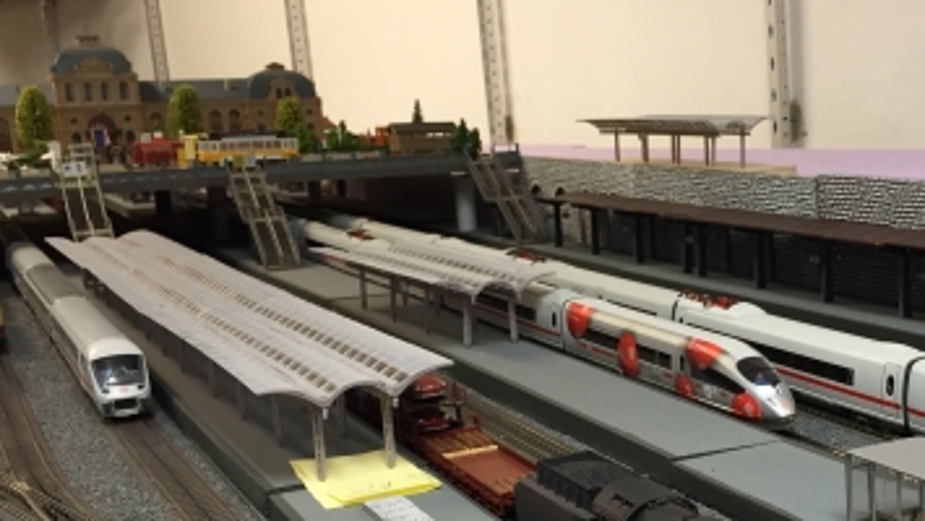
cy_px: 422
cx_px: 763
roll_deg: +2.4
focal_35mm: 57
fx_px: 1399
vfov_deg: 20.8
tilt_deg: -13.4
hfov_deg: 35.2
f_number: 2.2
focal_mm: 4.15
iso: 100
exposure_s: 1/33
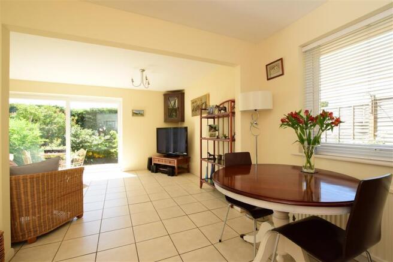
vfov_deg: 77.3
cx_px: 196
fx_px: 164
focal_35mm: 15
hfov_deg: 100.4
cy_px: 131
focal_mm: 10
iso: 400
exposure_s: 1/160
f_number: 8
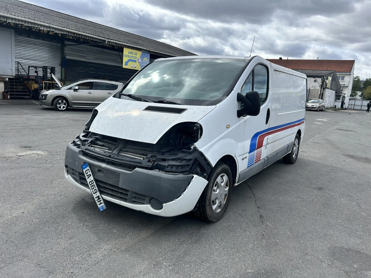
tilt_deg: -9.1
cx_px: 186
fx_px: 279
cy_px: 139
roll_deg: -3.6
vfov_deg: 53.1
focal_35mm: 26
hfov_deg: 67.3
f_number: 1.5
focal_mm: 5.7
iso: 50
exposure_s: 1/1934
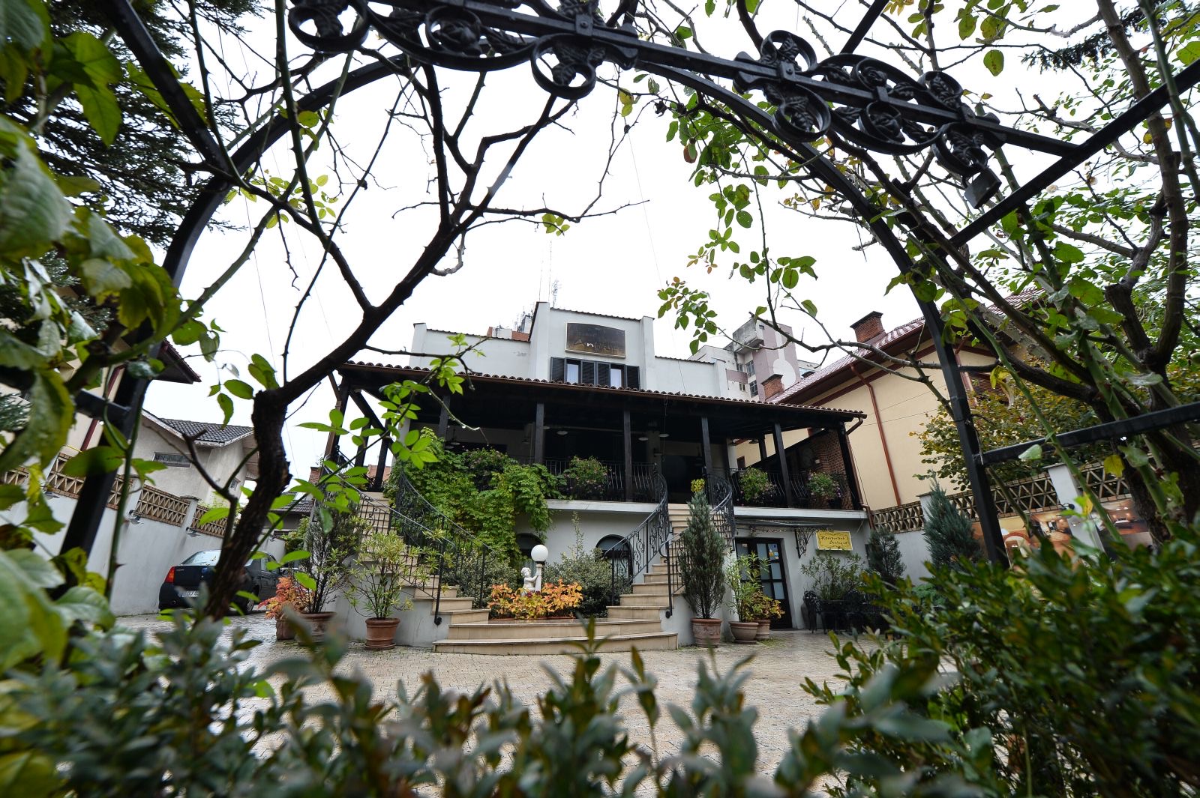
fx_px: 466
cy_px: 399
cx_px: 600
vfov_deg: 81.1
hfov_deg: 104.3
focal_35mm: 14
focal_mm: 14
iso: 400
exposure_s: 1/125
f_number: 6.3
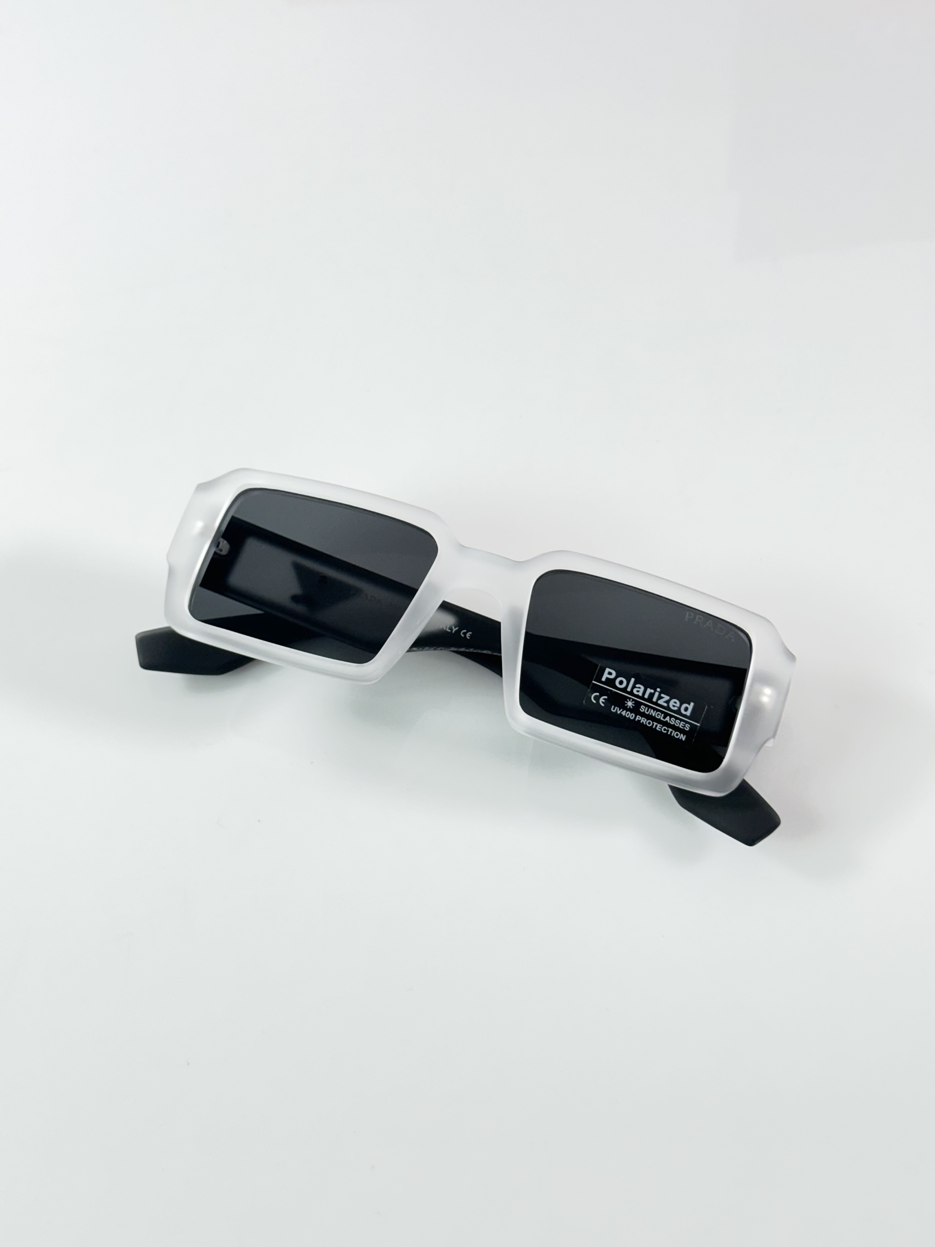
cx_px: 468
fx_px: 1729
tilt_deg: -54.7
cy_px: 624
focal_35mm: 48
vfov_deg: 39.7
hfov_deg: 30.3
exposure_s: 1/100
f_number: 1.78
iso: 80
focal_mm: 6.86
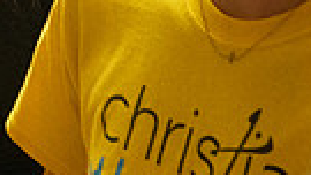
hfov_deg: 6.7
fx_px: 2598
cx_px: -187
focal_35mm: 315
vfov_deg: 3.9
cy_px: 70
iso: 4000
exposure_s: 1/320
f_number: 5.6
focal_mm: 70
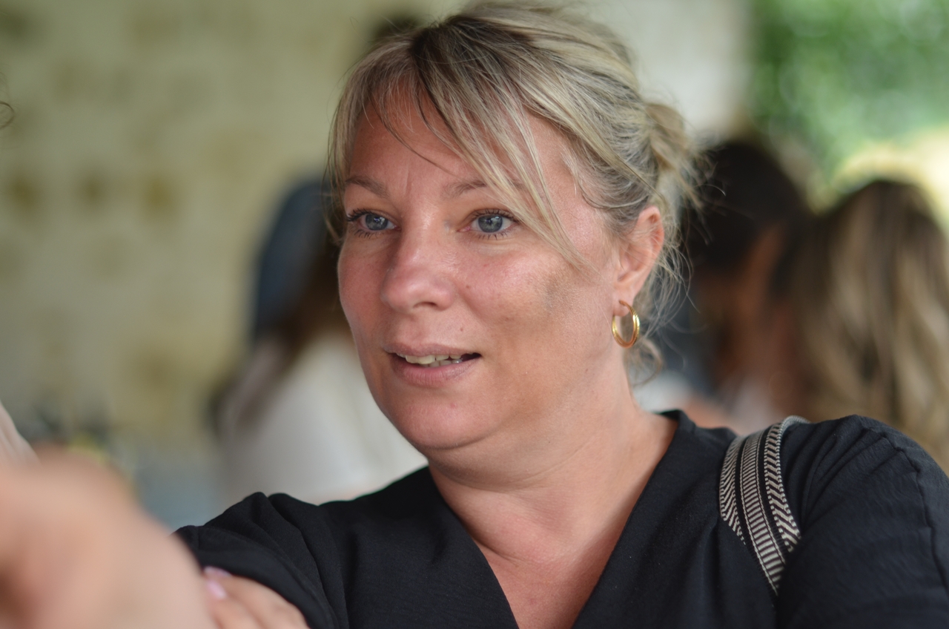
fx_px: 1973
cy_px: 314
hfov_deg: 27.0
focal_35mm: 75
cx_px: 474
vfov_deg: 18.1
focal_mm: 50
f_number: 1.4
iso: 200
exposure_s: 1/80
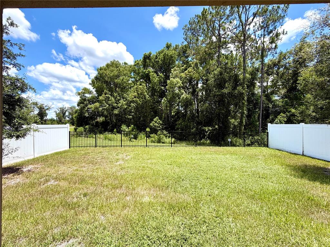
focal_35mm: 14
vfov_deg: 85.7
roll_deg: +0.7
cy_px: 124
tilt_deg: -0.4
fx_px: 133
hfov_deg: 102.1
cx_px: 165
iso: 32
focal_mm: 2.22
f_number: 2.2
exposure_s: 1/770
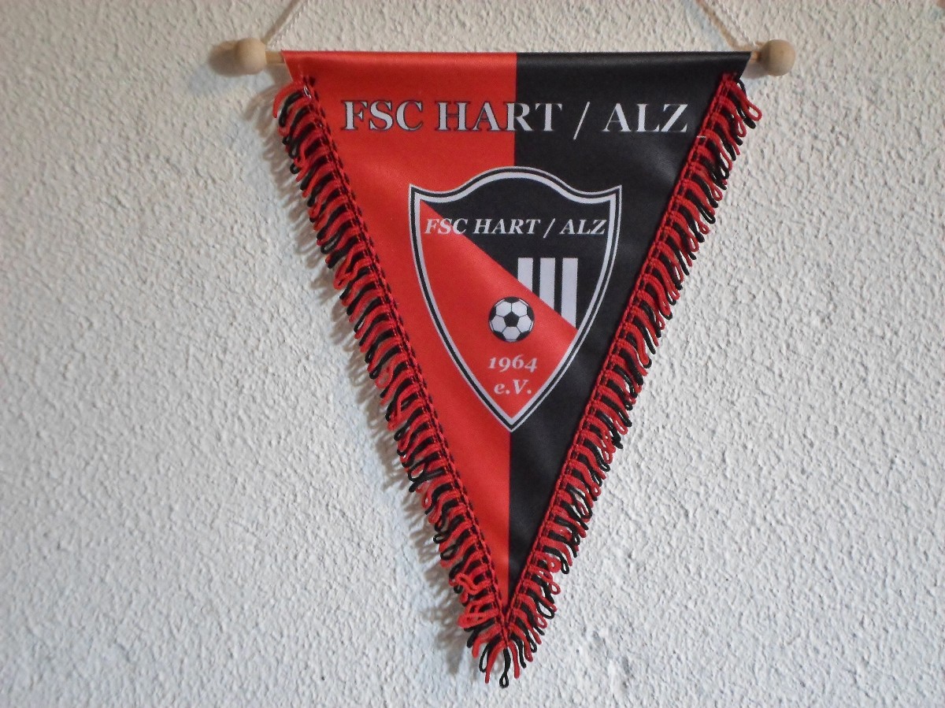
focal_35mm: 54
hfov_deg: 35.6
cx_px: 472
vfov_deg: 27.0
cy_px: 354
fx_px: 1474
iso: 400
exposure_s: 1/20
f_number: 3.6
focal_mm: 9.7
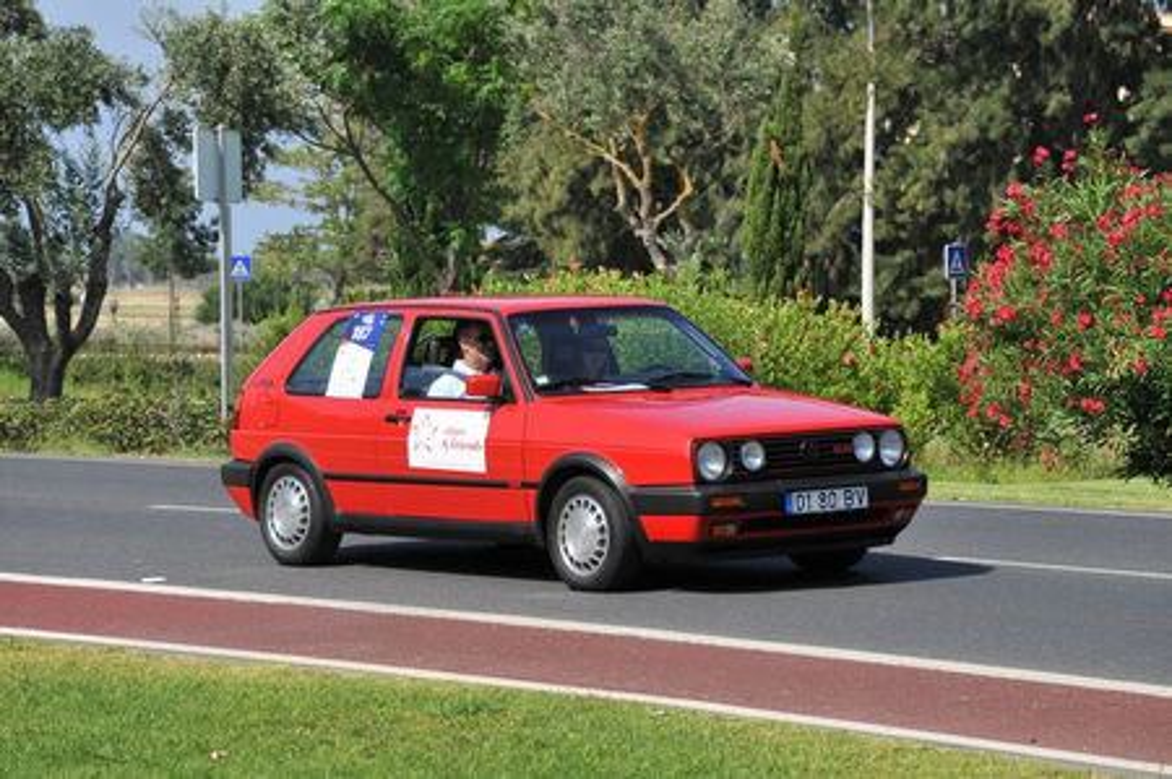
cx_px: 586
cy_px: 390
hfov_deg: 14.4
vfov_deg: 9.6
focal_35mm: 142
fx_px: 4634
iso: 400
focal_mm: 95
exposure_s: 1/800
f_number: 10
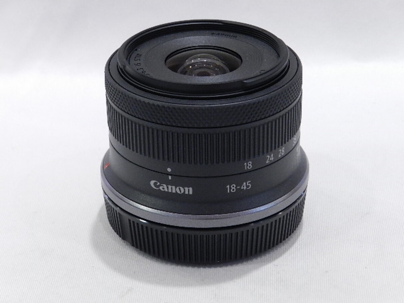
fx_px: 980
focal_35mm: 84
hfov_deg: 23.3
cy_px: 152
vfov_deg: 17.6
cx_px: 202
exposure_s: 1/50
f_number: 4.4
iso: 800
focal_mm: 14.9
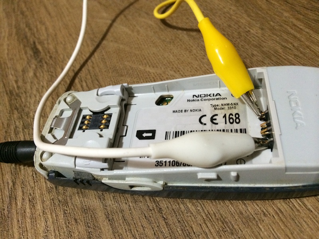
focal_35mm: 30
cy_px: 120
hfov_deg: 60.0
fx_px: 276
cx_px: 160
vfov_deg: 46.8
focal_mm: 4.12
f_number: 2.2
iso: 320
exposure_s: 1/30
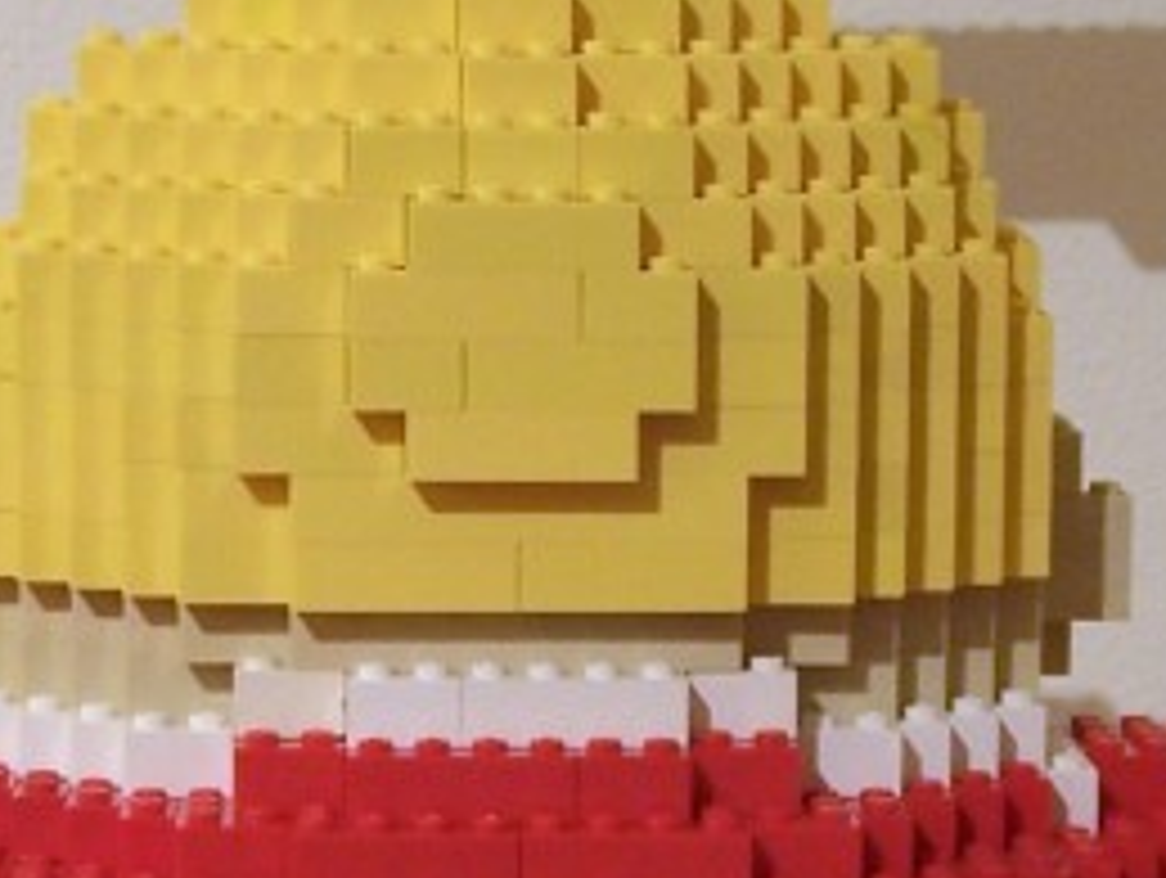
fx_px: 5060
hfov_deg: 13.1
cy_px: 855
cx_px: 621
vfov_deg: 9.9
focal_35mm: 150
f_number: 2.8
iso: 80
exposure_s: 1/2
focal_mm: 6.3
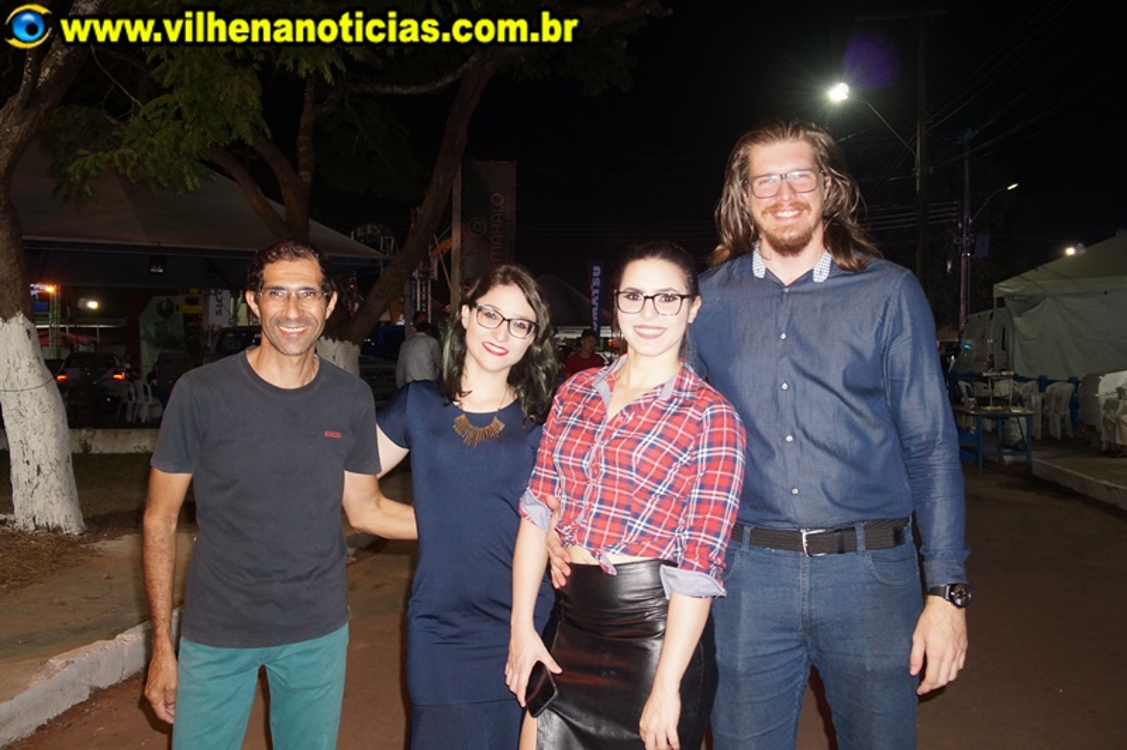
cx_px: 564
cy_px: 375
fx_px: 1079
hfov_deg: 55.1
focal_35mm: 34
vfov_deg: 38.3
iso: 1000
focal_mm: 23
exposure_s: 1/60
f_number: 4
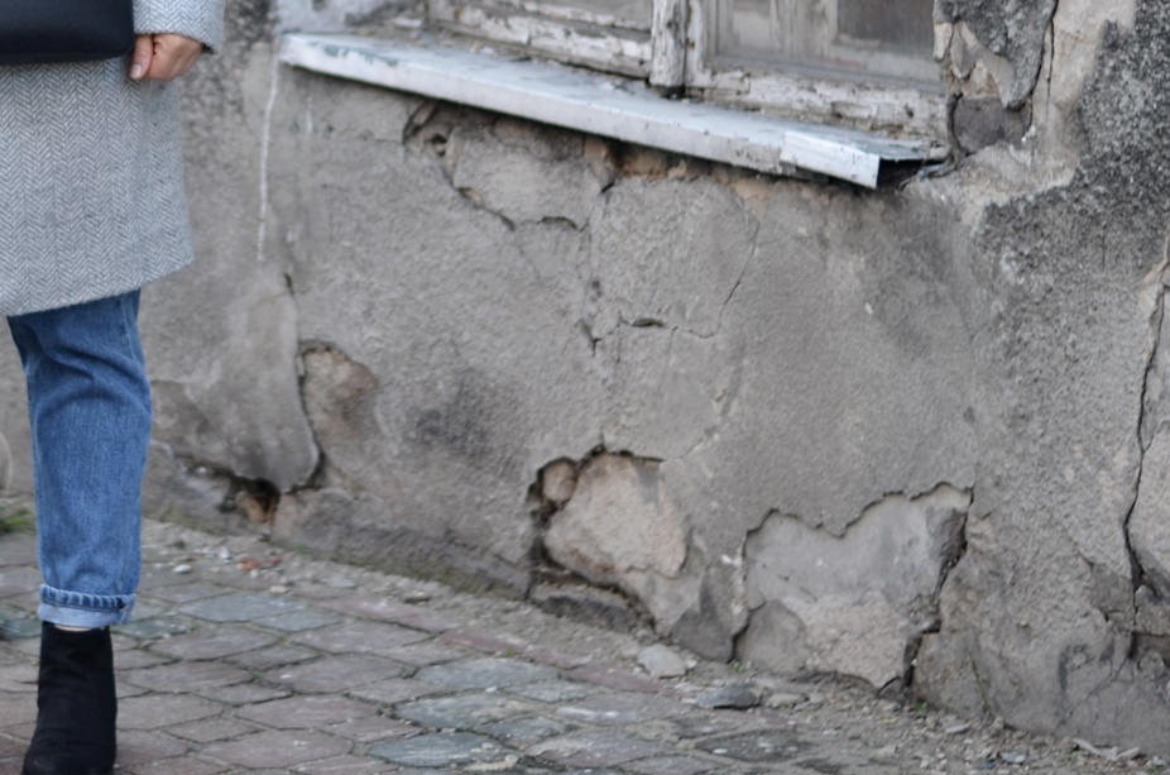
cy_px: -12
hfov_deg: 12.6
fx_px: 5253
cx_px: 111
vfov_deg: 8.4
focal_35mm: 162
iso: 100
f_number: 1.8
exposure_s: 1/160
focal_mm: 50
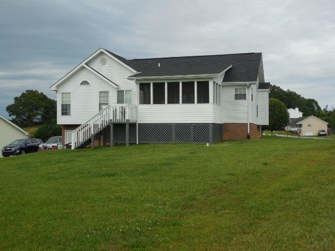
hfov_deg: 43.9
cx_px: 168
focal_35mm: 43
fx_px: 416
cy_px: 126
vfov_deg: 33.6
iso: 125
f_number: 3.9
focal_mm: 7.8
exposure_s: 1/800
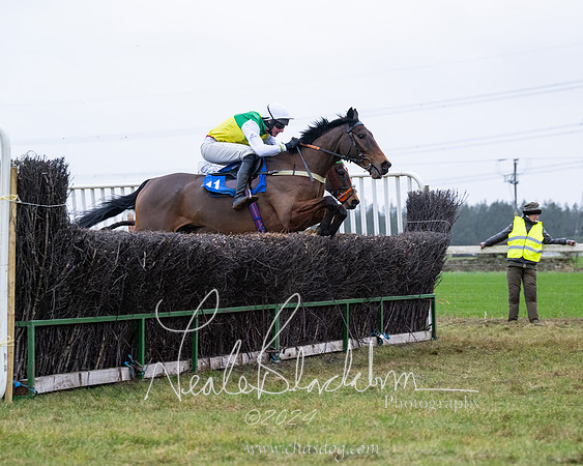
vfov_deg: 12.7
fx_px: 2086
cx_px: 313
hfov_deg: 15.9
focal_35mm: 121
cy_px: 254
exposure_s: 1/1600
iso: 1250
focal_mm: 95
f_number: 3.5
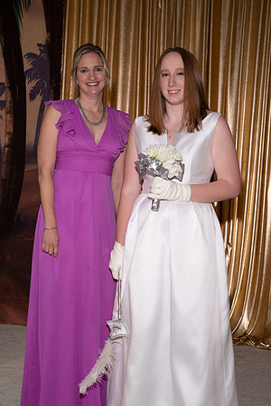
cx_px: 136
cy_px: 203
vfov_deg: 33.9
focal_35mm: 59
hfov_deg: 23.0
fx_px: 666
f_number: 5.6
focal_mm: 59
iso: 800
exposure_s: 1/160
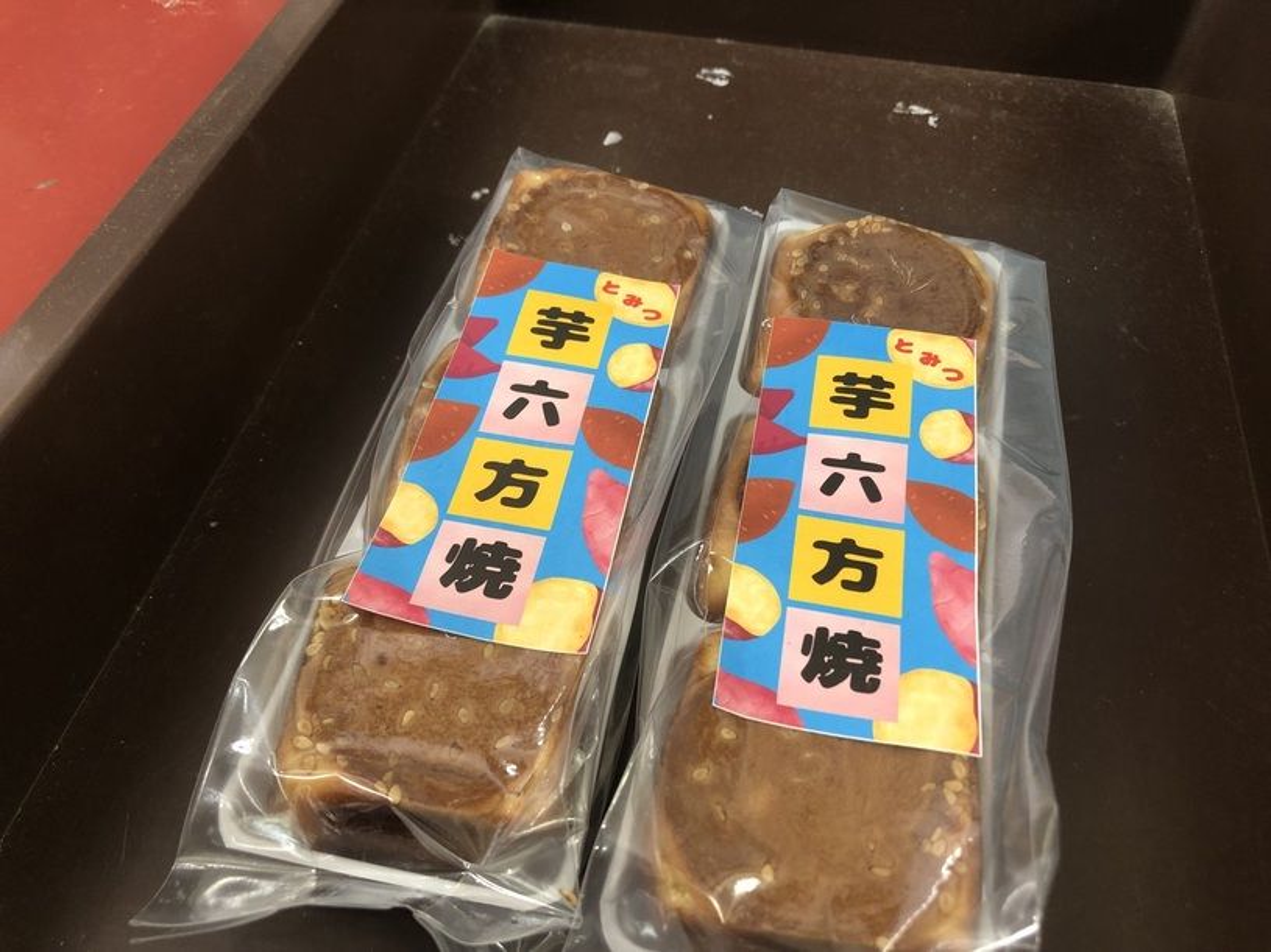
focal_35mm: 28
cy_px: 476
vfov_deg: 49.7
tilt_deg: -47.9
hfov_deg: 63.5
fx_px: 1028
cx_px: 636
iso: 40
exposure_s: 1/20
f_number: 1.8
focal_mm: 3.99
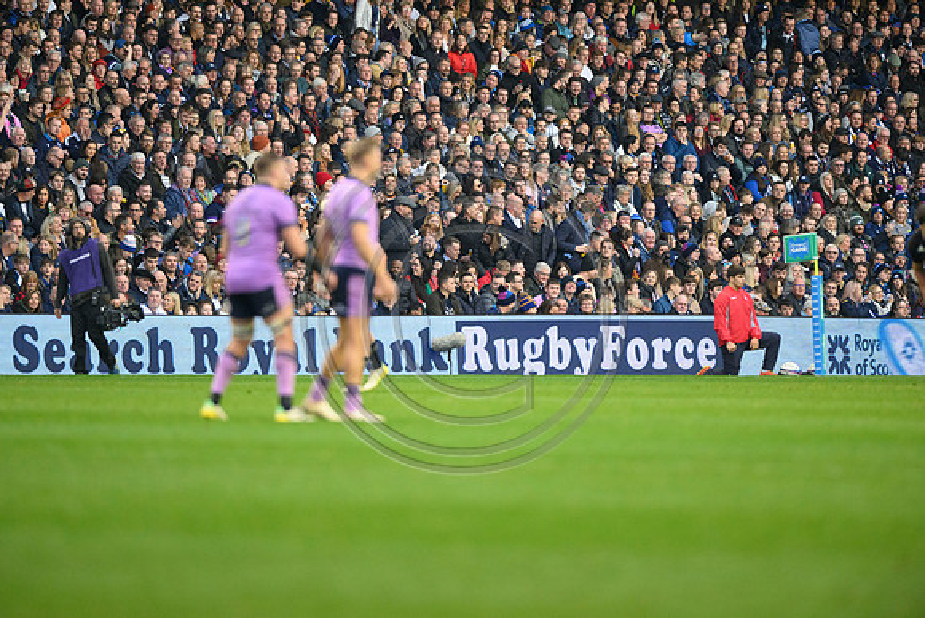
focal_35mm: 400
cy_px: 309
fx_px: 10280
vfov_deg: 3.4
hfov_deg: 5.2
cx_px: 462
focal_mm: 400
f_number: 3.5
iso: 4000
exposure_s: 1/1250
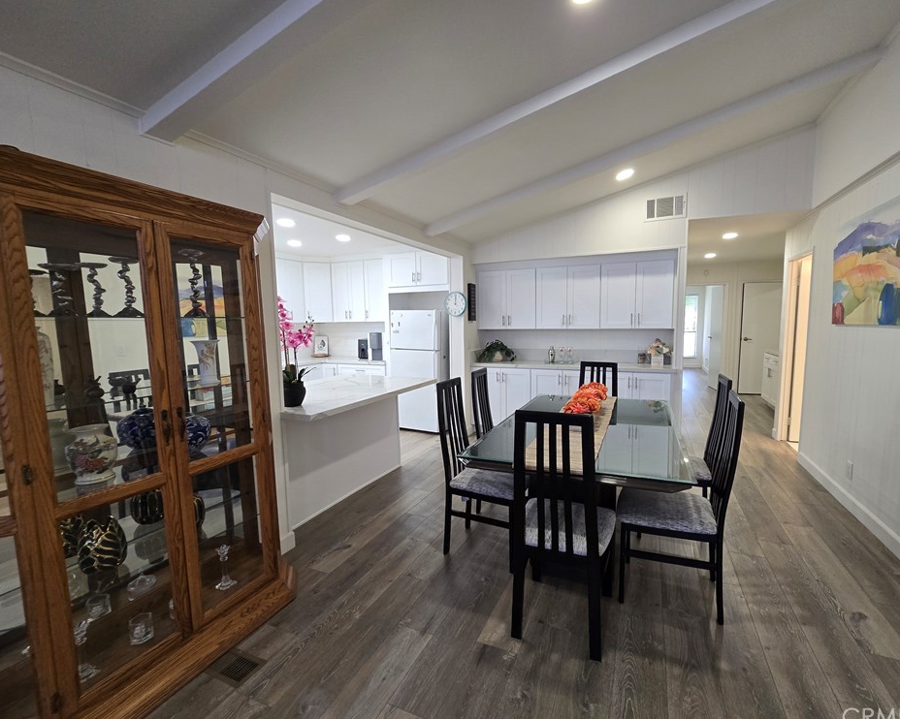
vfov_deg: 88.0
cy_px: 359
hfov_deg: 100.5
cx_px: 483
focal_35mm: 14
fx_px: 373
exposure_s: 1/60
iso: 160
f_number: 2.2
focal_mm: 2.2
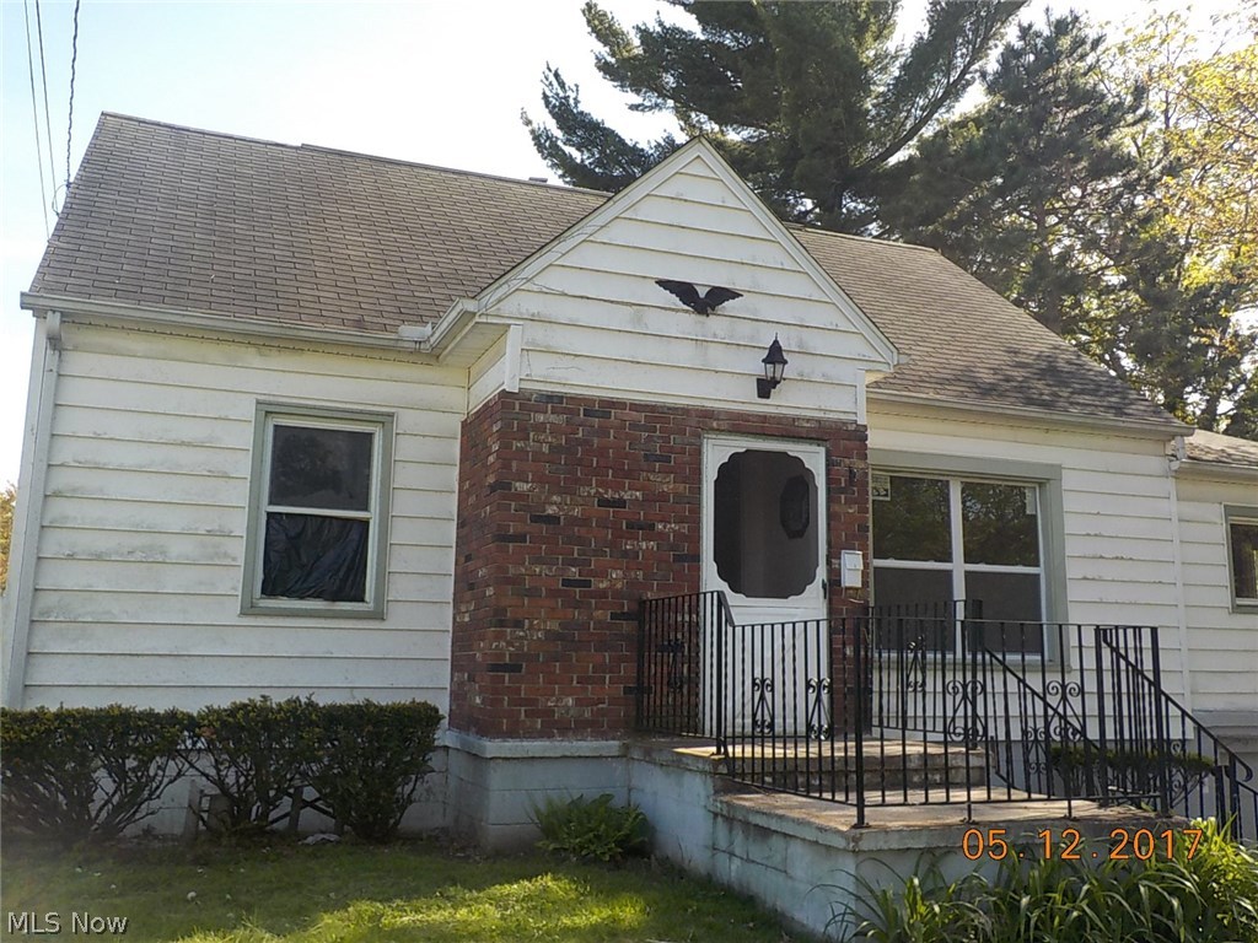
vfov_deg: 46.8
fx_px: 1090
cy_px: 472
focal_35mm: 30
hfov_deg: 60.0
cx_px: 629
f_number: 3.3
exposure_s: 1/400
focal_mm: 4.1
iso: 125
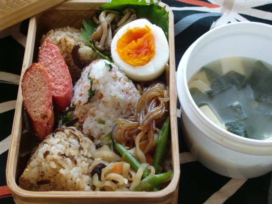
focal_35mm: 66
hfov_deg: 29.4
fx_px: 519
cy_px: 102
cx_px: 136
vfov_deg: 22.3
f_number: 4.1
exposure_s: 1/30
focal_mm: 11.7
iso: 400
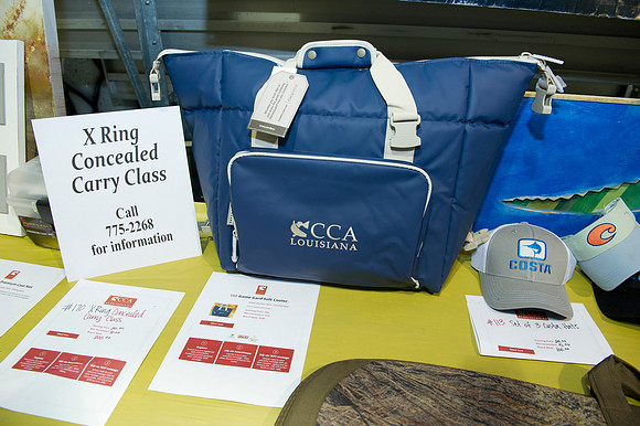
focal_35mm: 24
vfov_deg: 53.1
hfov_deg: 73.8
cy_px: 213
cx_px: 320
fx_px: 426
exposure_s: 1/60
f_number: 5
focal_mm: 24
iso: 1250
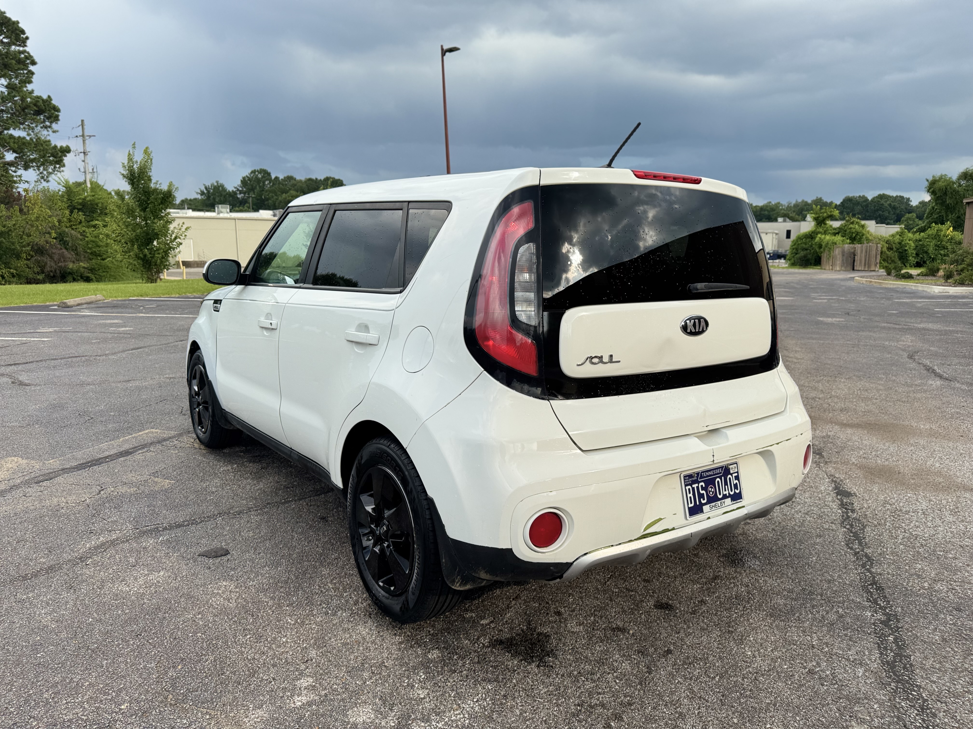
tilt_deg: -9.4
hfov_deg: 71.6
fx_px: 675
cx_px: 486
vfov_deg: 56.8
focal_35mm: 24
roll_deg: -1.2
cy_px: 364
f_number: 1.78
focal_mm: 6.76
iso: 80
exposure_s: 1/3096
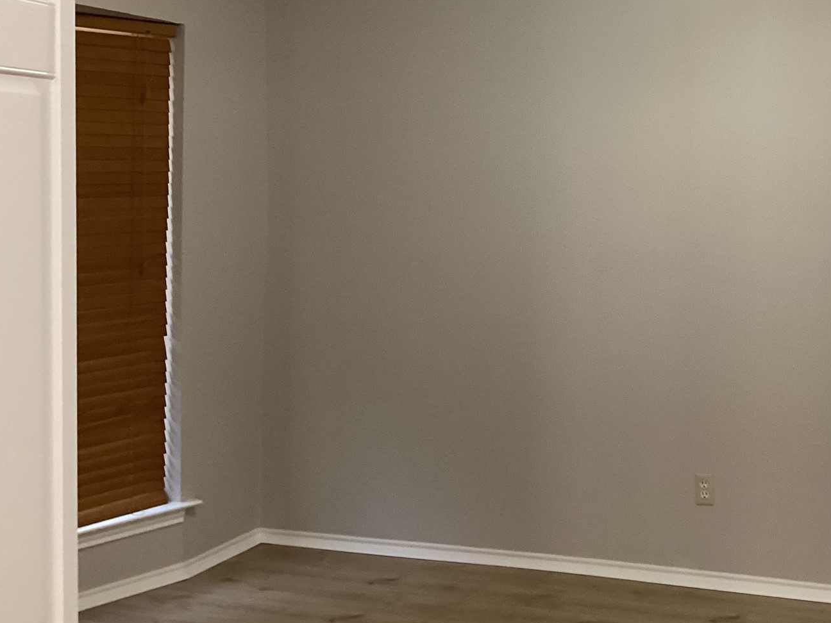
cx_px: 644
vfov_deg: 29.4
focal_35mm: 49
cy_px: 190
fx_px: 1176
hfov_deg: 37.7
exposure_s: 1/40
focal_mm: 3.3
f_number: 2.4
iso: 250
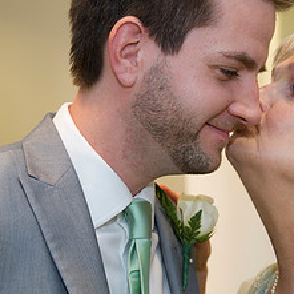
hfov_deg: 17.7
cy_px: 153
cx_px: 172
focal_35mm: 98
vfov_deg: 17.7
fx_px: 942
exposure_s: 1/100
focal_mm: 44
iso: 800
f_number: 4
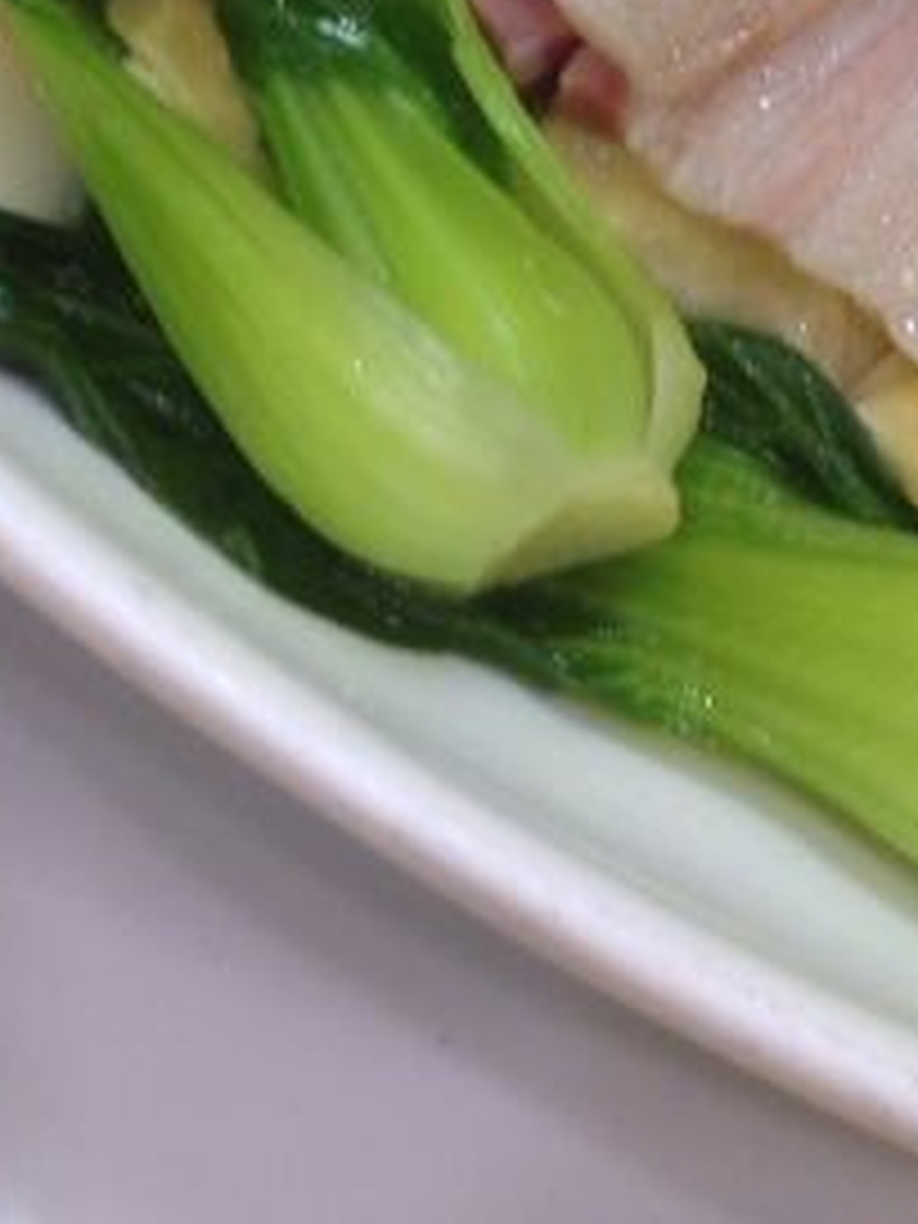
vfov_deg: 21.2
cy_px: -297
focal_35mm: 85
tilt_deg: -54.5
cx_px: 907
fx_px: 3006
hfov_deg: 17.0
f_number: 2.4
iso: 50
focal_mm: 4.12
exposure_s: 1/24
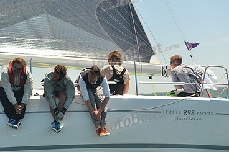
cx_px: 60
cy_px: 96
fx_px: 1024
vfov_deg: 8.5
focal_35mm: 161
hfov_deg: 12.7
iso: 400
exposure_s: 1/800
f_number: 4
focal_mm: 102
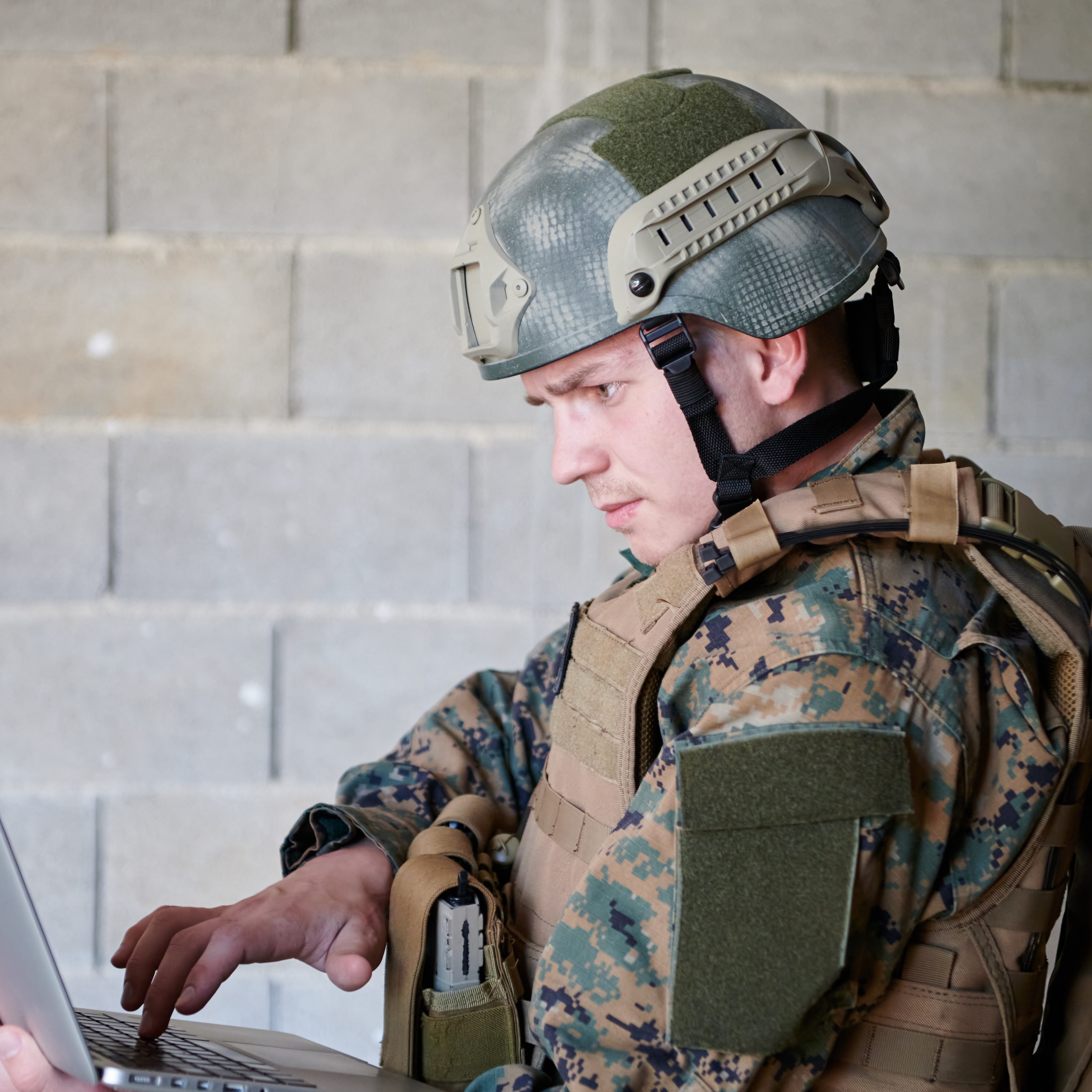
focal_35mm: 83
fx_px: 2962
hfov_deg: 20.9
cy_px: 547
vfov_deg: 20.9
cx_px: 538
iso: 2500
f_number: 3.2
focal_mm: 65
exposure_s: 1/320
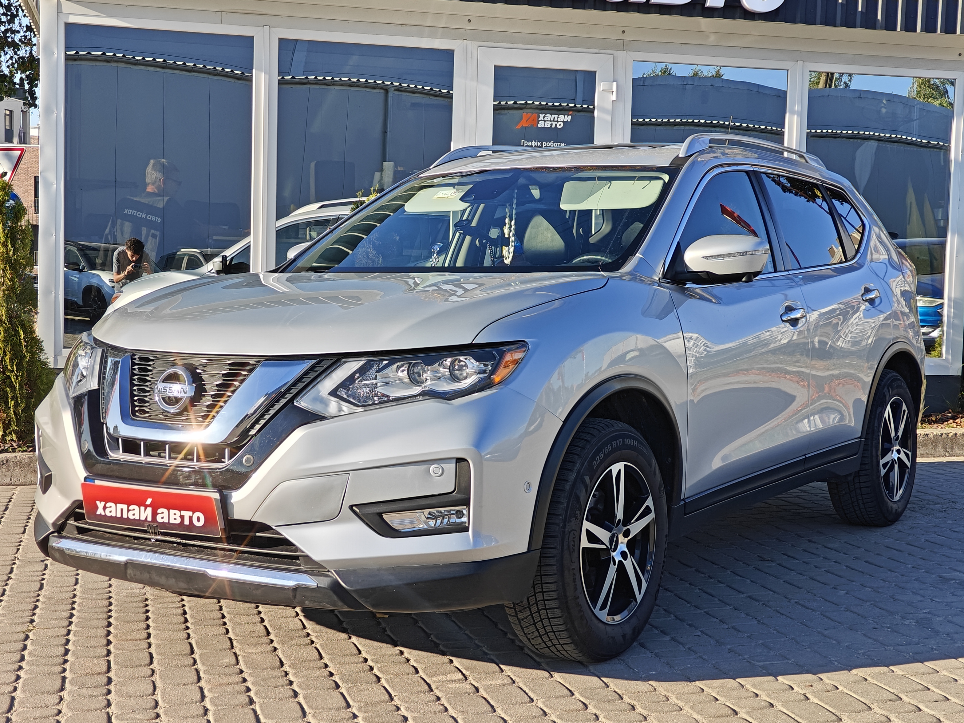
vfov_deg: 30.9
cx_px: 482
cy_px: 362
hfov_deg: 40.4
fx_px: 1309
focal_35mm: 47
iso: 50
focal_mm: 7.08
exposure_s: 1/999
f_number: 2
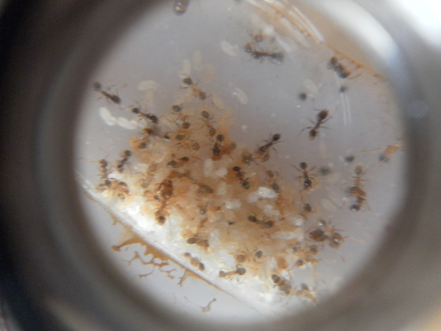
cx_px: 220
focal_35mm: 33
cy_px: 166
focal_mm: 5.8
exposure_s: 1/10
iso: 400
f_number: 3.5
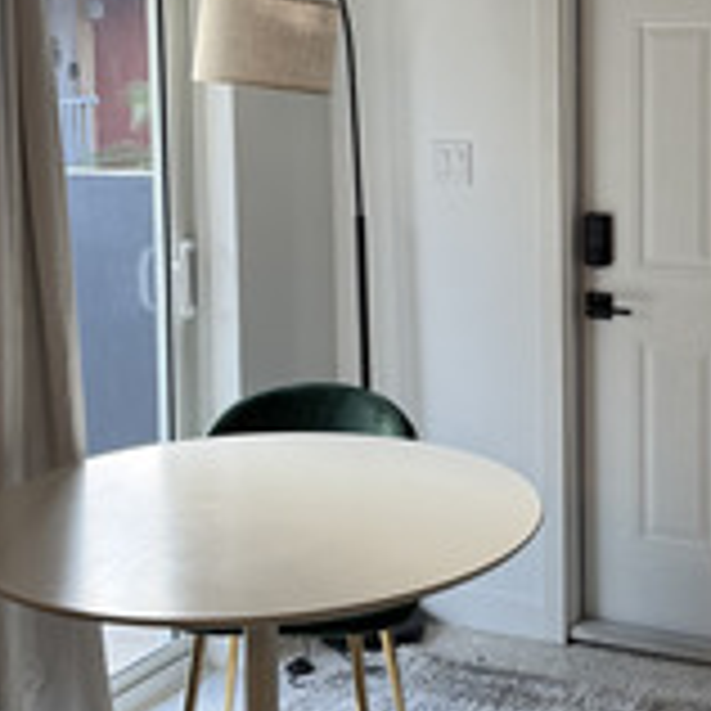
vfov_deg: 25.5
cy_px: 189
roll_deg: -0.5
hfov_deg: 25.4
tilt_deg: -4.3
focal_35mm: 67
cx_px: 524
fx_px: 1557
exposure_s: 1/120
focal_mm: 6.76
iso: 125
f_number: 1.78
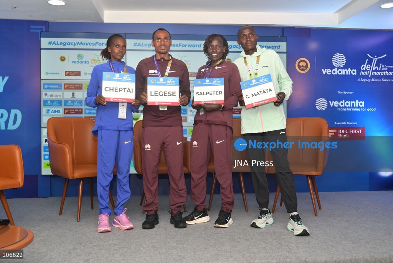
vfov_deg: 36.0
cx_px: 196
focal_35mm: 37
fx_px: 404
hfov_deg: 51.9
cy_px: 132
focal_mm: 37
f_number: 4
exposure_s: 1/200
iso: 200
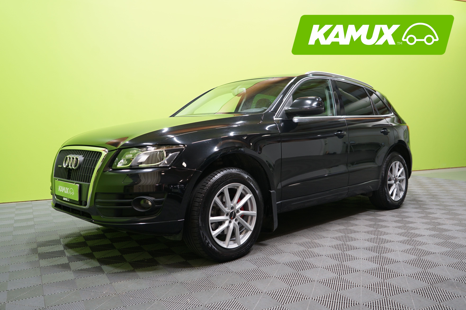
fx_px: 388
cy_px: 155
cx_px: 233
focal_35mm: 30
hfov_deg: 61.9
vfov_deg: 43.6
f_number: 4
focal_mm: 30
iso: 400
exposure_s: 1/30
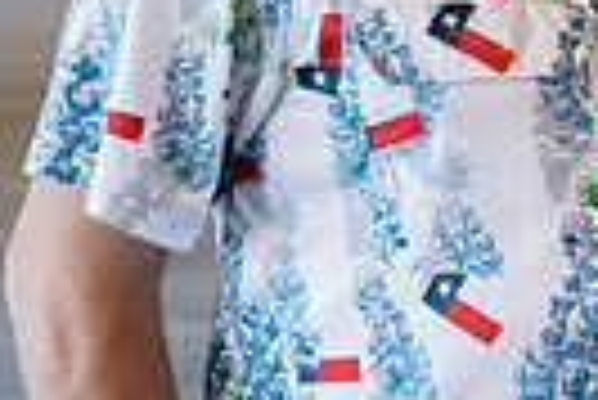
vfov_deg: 9.0
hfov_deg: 12.4
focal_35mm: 153
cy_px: 128
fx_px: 2544
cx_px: 1016
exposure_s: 1/125
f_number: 2.8
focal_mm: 35
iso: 800
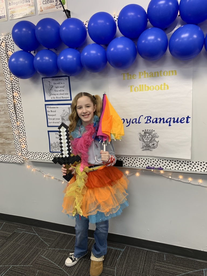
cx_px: 104
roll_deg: +2.6
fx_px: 207
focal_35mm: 26
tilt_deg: -10.7
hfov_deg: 53.1
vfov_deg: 67.3
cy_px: 138
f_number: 1.8
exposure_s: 1/60
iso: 64
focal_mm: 4.25
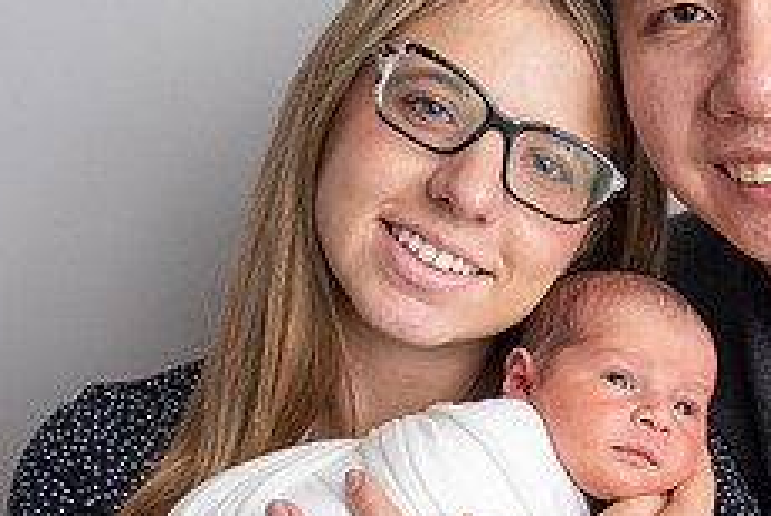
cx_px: 585
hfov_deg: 31.7
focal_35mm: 62
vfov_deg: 21.9
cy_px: 334
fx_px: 1330
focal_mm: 24
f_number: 3.5
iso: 250
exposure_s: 1/160
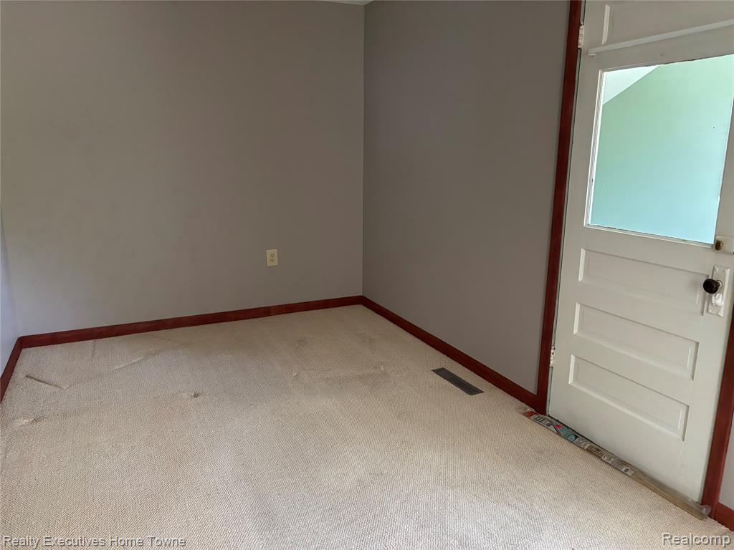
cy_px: 275
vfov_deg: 53.1
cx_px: 367
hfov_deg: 67.3
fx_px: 551
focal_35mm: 26
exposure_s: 1/60
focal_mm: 5.96
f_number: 1.6
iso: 400
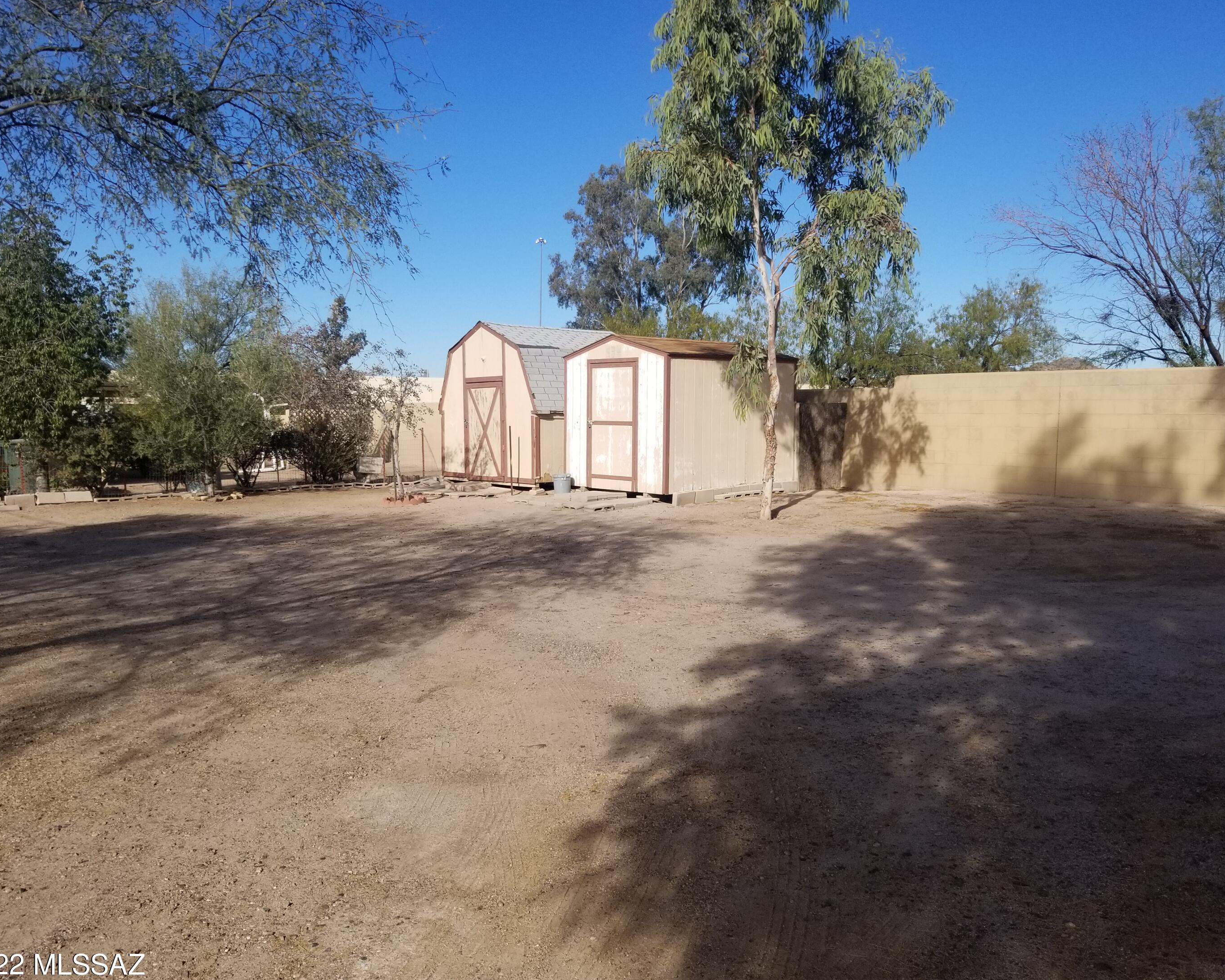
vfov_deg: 51.5
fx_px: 1015
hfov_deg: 62.2
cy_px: 504
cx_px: 614
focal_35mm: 28
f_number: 1.7
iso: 50
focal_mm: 4.3
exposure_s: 1/2880
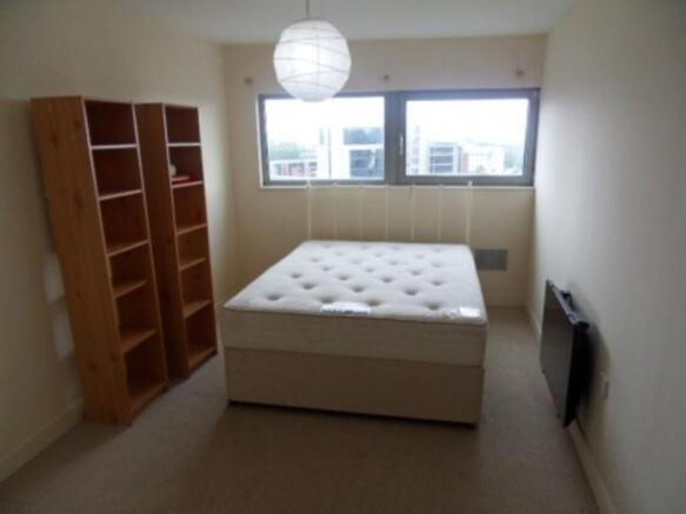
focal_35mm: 24
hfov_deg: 71.6
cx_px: 343
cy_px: 257
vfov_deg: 56.8
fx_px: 476
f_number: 3.3
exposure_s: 1/45
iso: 80
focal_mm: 4.2
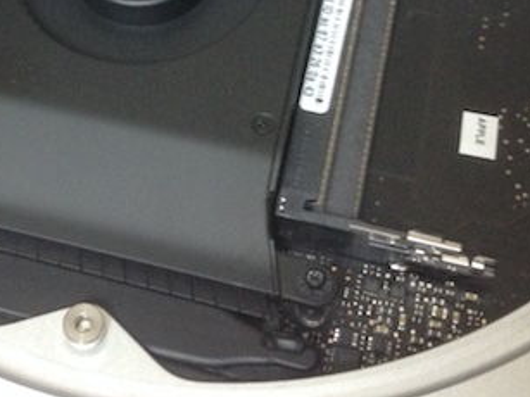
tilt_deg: -49.3
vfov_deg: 16.3
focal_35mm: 86
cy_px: -104
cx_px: 71
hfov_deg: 22.3
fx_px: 1316
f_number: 2.4
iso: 250
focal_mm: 4.12
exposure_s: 1/20
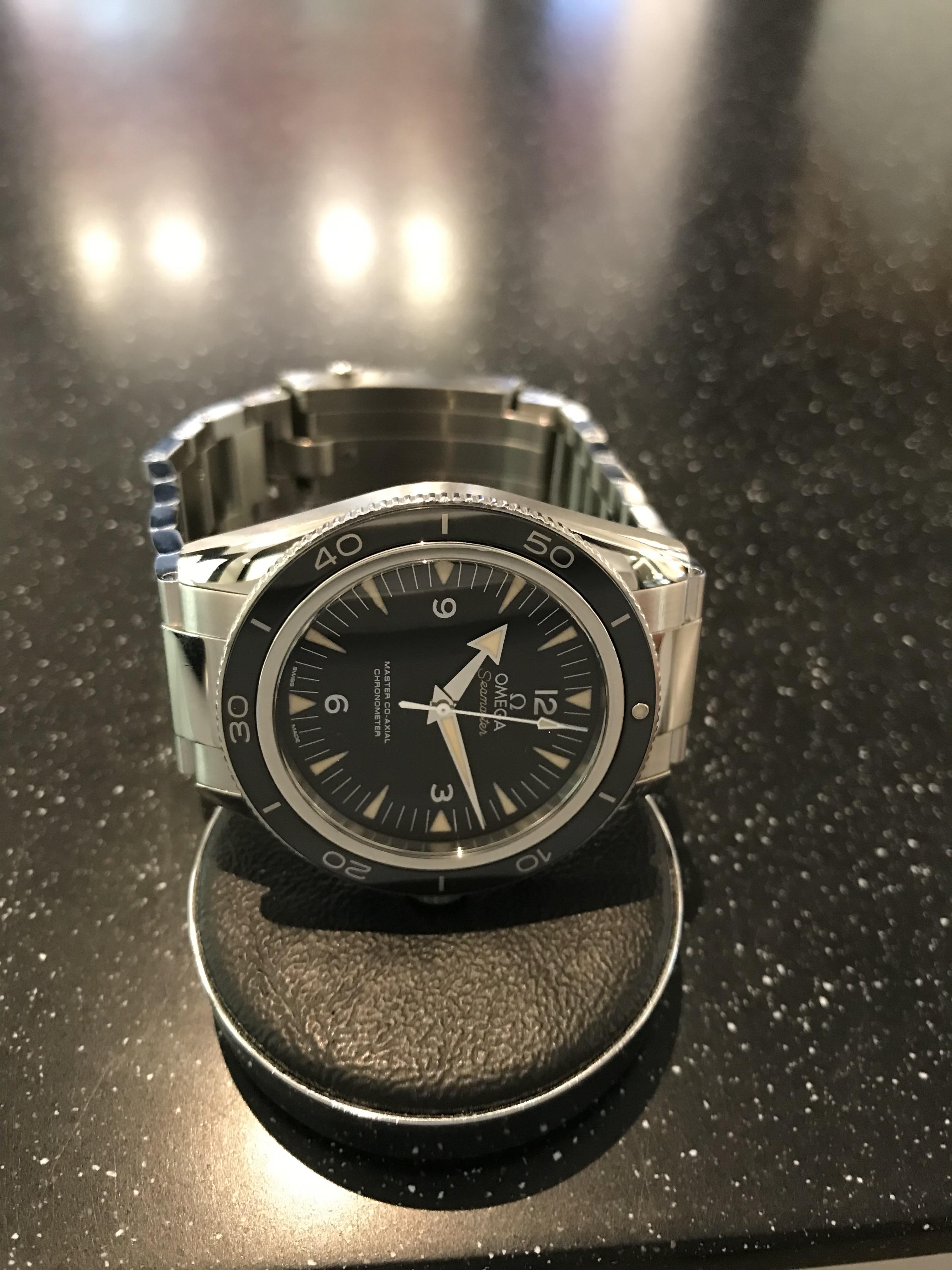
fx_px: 1027
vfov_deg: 63.4
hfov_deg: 49.7
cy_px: 635
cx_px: 476
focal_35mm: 28
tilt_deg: -46.6
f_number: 1.8
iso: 100
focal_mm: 3.99
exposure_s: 1/14
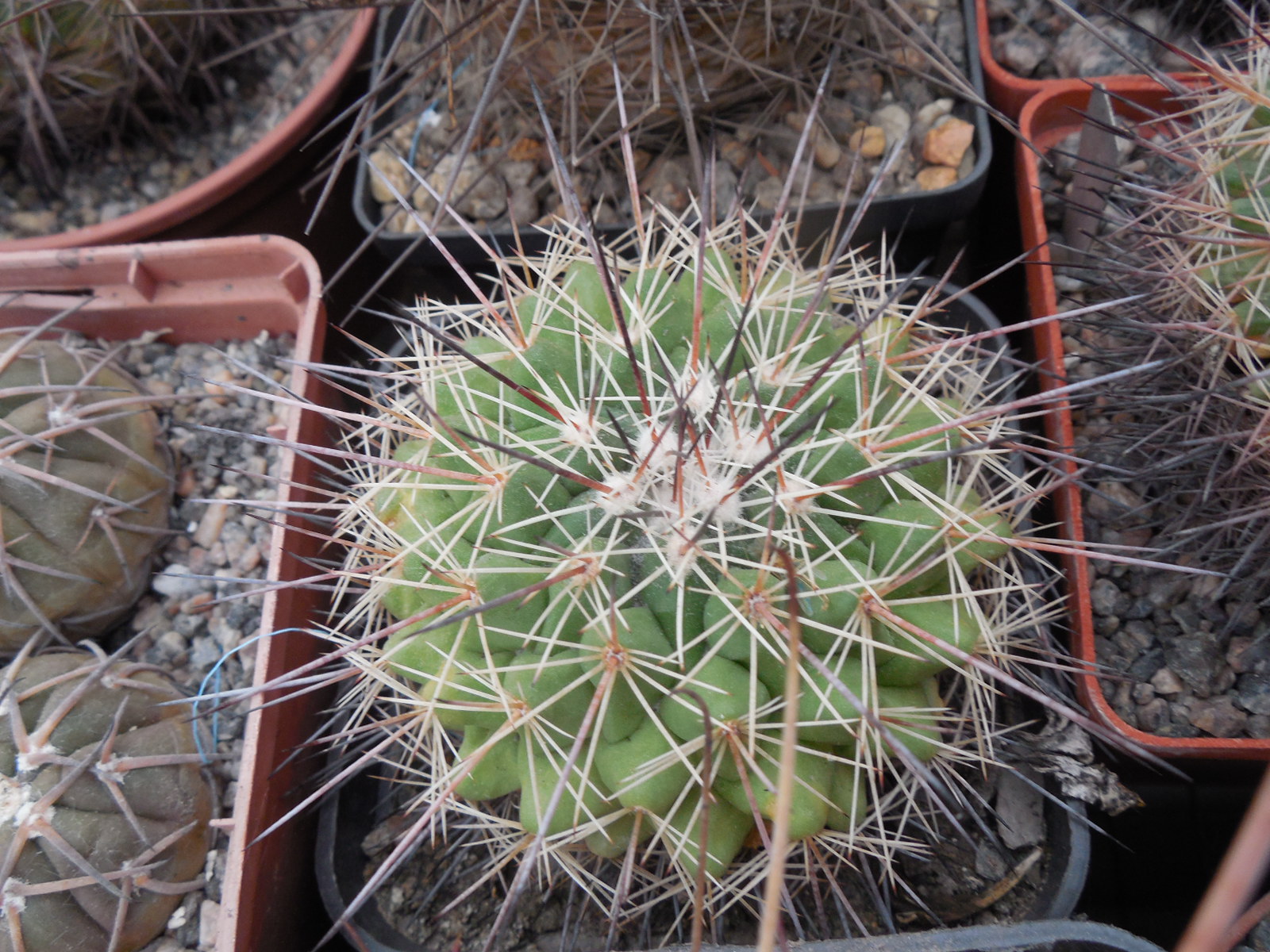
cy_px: 476
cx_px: 635
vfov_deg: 45.4
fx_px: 1137
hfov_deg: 58.4
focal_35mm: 31
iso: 200
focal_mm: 5.6
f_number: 3.6
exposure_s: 1/30
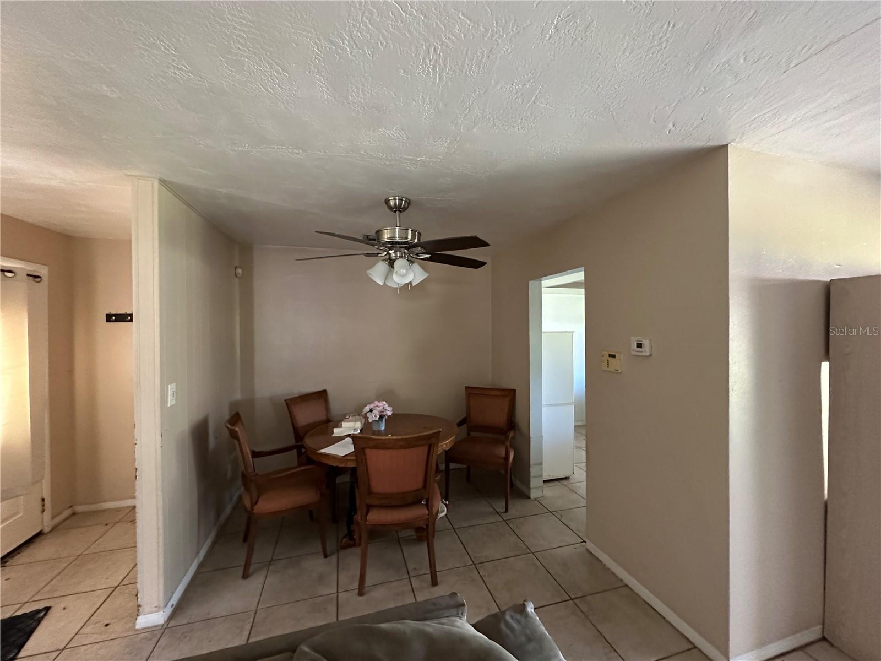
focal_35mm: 14
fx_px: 356
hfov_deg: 102.1
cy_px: 330
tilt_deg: -0.2
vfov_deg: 85.7
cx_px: 440
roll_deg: +0.4
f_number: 2.2
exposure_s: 1/60
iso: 1000
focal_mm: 2.22
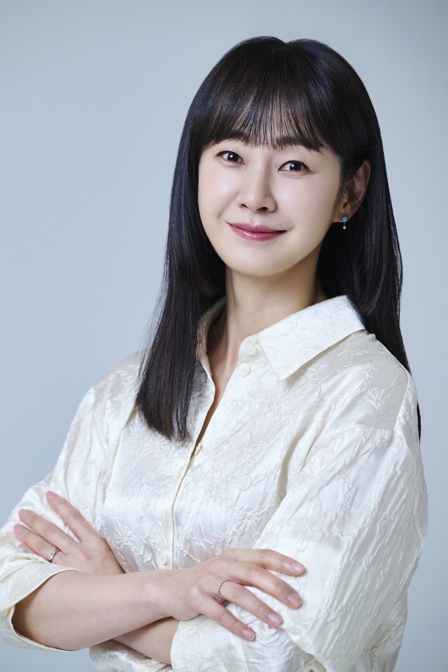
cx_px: 214
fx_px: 3249
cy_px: 354
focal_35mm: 174
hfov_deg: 7.9
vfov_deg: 11.8
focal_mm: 165
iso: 640
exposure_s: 1/160
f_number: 4
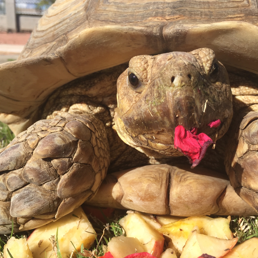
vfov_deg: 47.2
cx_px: 139
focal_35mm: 35
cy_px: 130
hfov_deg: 47.2
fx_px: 295
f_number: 2.2
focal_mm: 4.15
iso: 32
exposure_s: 1/2083
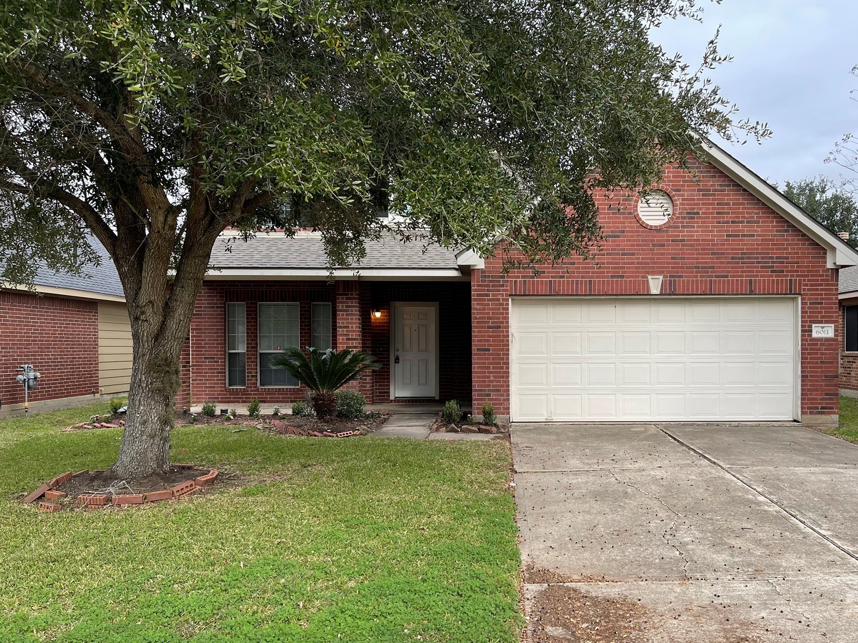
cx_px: 513
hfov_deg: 57.9
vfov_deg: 45.3
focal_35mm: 31
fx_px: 768
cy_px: 361
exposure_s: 1/1087
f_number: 1.6
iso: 32
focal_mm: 5.1
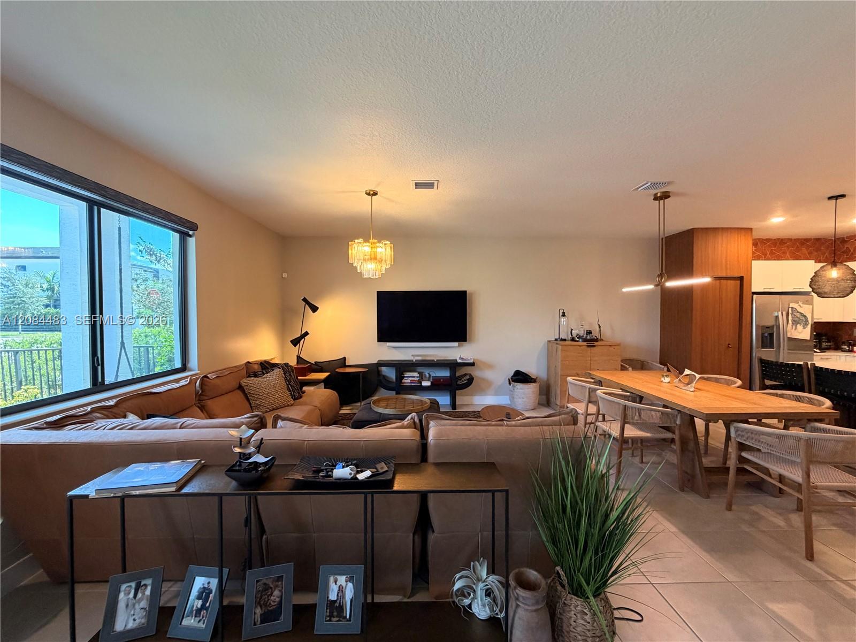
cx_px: 428
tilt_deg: -0.5
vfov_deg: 85.7
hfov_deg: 102.1
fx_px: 346
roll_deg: -0.9
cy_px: 321
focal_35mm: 14
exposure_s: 1/60
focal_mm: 2.22
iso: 250
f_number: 2.2
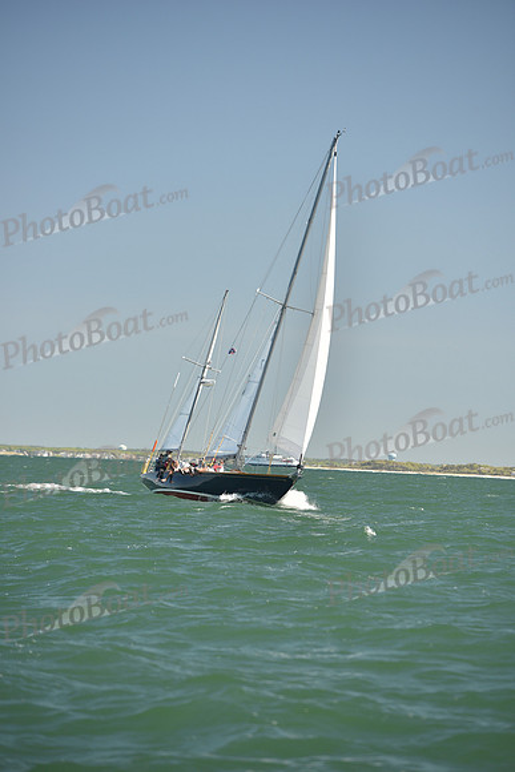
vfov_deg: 13.7
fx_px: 3217
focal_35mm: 150
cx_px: 258
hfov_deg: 9.2
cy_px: 386
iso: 250
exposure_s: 1/800
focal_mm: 150
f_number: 4
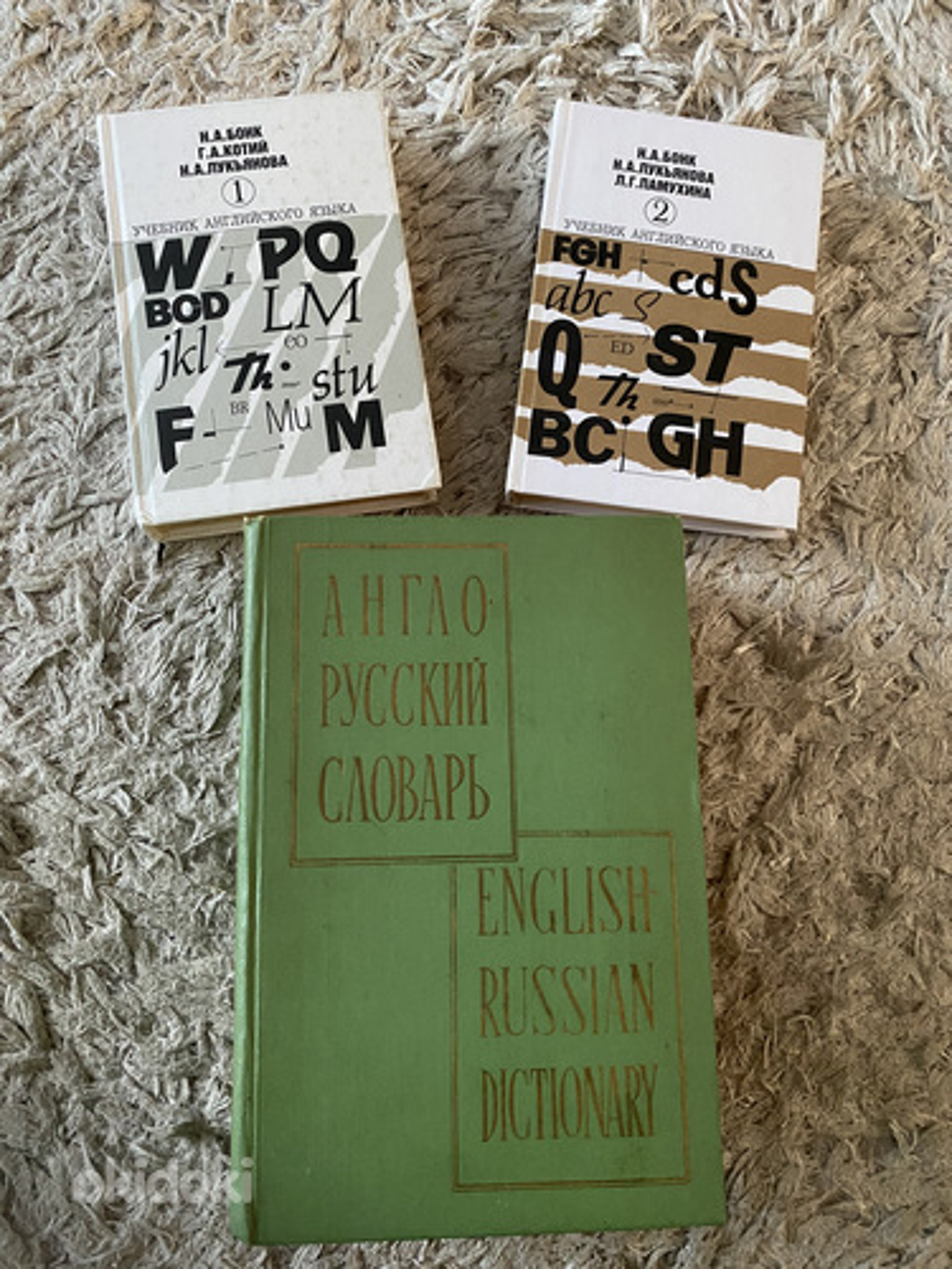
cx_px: 476
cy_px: 634
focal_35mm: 26
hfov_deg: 53.1
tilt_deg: -78.2
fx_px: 953
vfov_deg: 67.3
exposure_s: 1/45
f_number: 1.8
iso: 500
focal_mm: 4.25
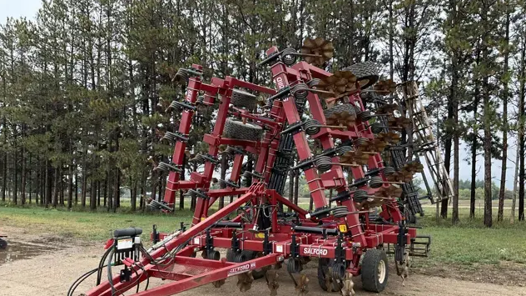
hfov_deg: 61.0
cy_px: 198
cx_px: 262
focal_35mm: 32
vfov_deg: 36.3
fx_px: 446
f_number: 1.8
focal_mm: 3
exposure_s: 1/153
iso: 32
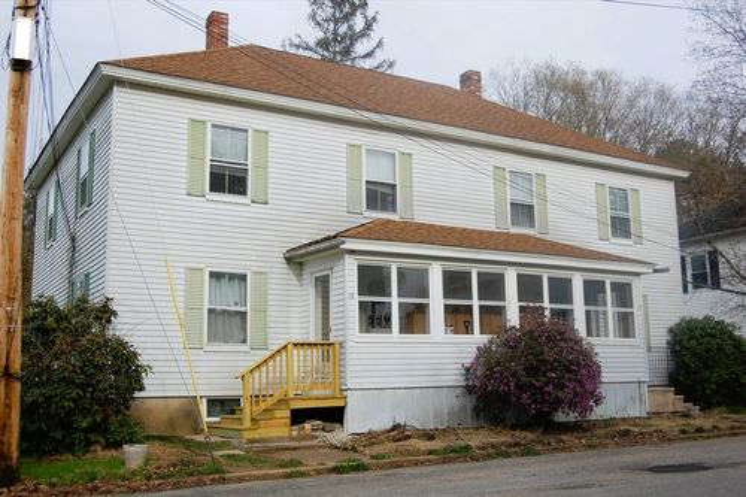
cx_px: 373
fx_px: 808
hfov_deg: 49.6
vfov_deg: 34.2
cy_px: 248
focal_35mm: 39
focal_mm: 26
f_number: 8
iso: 200
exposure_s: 1/250
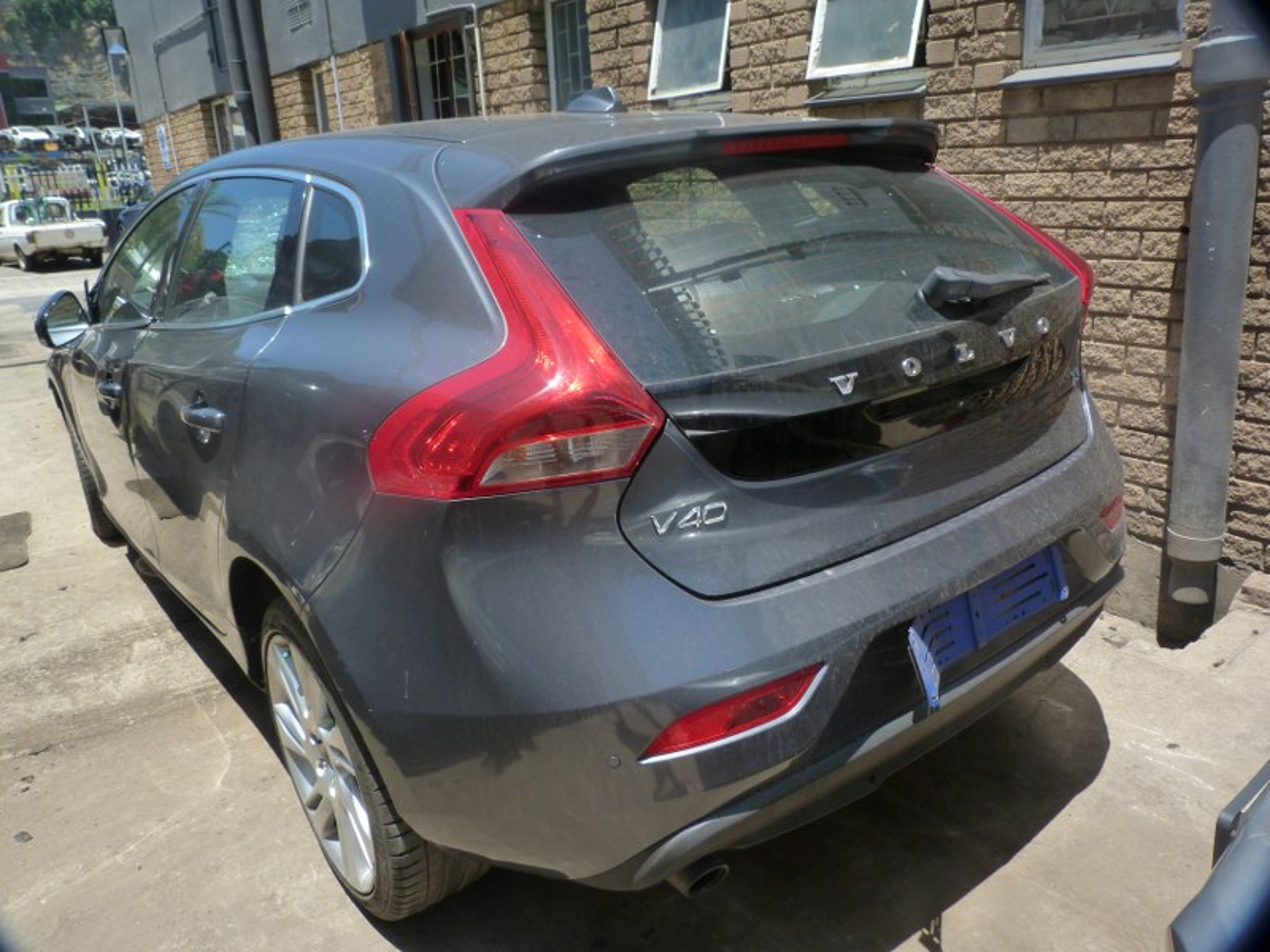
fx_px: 917
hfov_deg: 69.4
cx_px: 635
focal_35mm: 25
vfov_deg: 54.9
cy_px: 476
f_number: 5
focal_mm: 4.5
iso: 125
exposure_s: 1/250
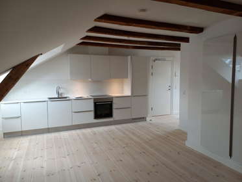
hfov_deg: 69.4
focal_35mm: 25
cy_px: 91
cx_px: 121
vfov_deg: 54.9
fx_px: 175
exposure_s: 1/50
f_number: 1.8
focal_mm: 4.65
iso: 125
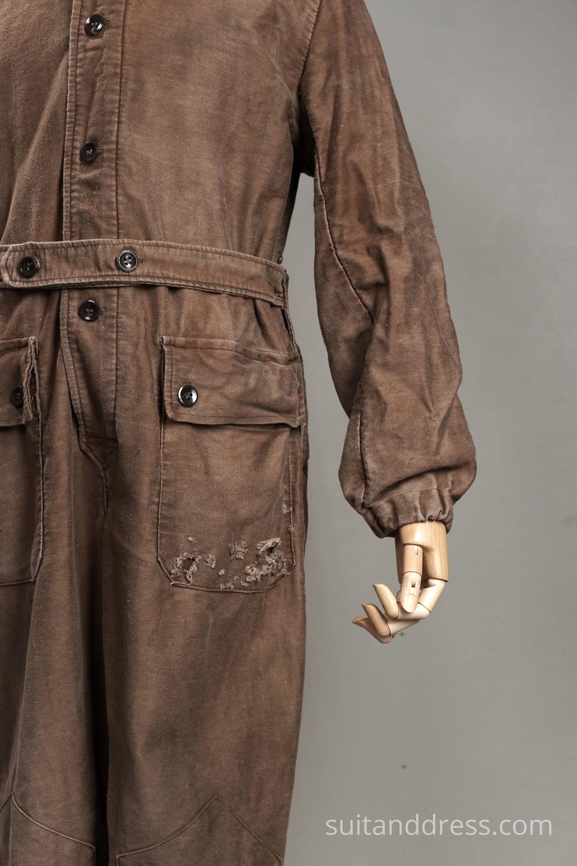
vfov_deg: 41.1
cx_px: 288
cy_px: 433
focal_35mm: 48
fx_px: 1154
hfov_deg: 28.1
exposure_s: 1/100
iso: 400
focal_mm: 32
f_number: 5
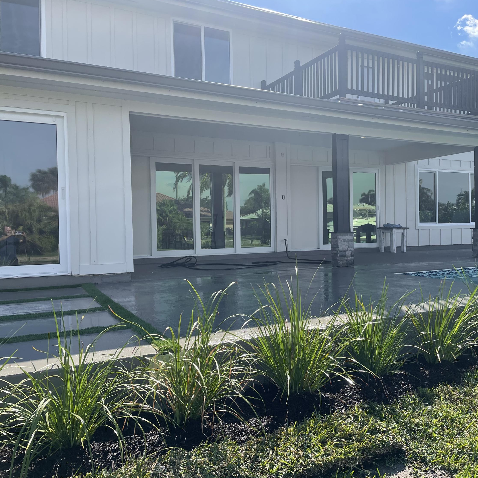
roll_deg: +2.1
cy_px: 239
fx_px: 484
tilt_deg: +0.0
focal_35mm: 31
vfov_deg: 52.5
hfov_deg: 51.9
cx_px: 304
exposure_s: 1/2020
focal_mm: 4.2
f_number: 1.6
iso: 32
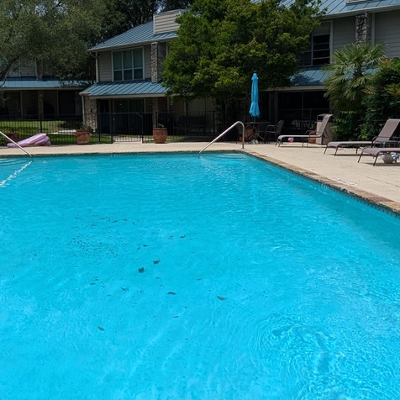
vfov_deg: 50.6
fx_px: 418
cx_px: 133
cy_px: 150
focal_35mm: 32
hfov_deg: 50.2
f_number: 1.7
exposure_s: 1/7299
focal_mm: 2.02
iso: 62
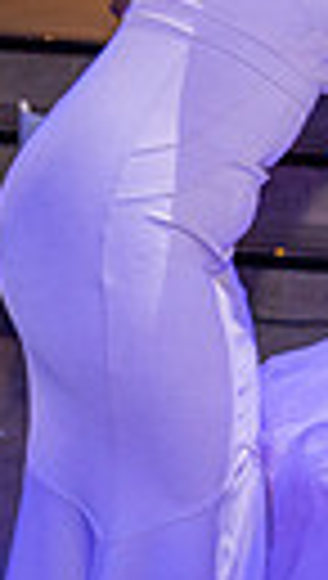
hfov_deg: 4.6
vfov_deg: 8.3
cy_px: 178
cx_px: 750
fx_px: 3986
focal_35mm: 259
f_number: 4
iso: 1000
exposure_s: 1/125
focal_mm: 55
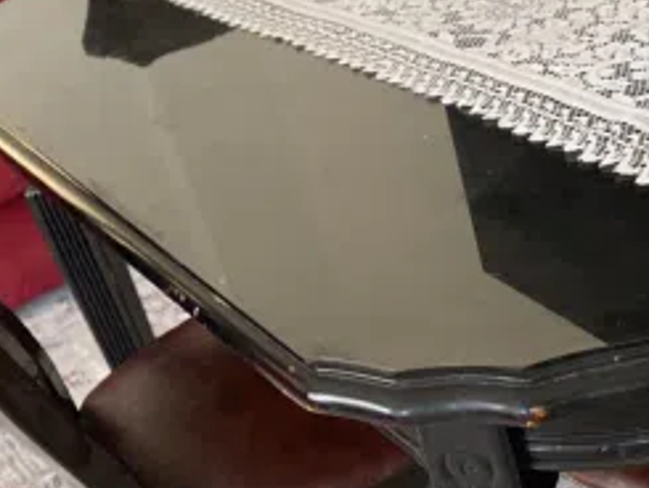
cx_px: 562
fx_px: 1276
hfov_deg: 27.7
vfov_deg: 21.6
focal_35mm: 68
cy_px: 178
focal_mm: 4.25
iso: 200
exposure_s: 1/60
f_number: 1.8
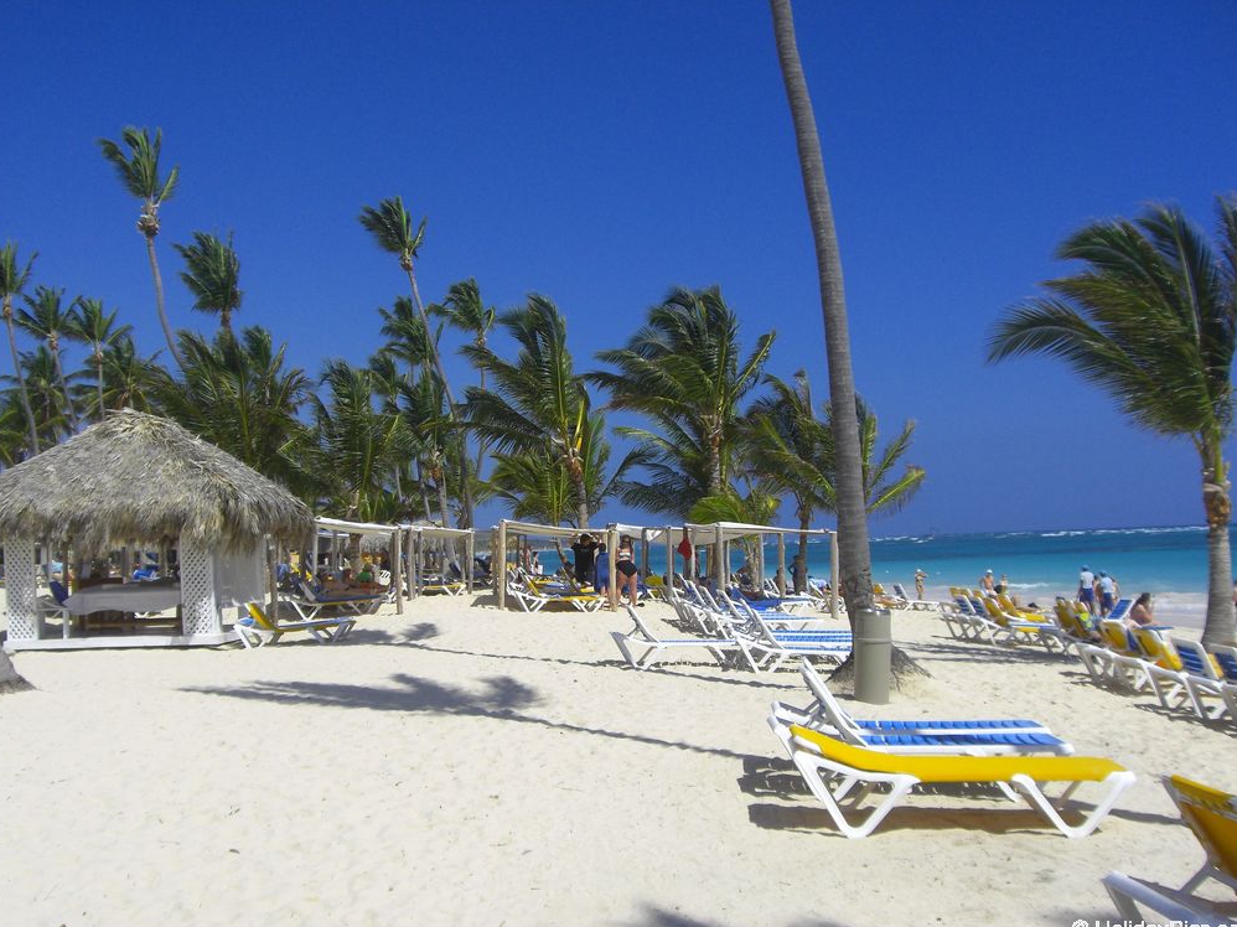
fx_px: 1393
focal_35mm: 39
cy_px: 473
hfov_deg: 47.9
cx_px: 617
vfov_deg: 36.8
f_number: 8
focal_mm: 6.2
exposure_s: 1/320
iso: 64
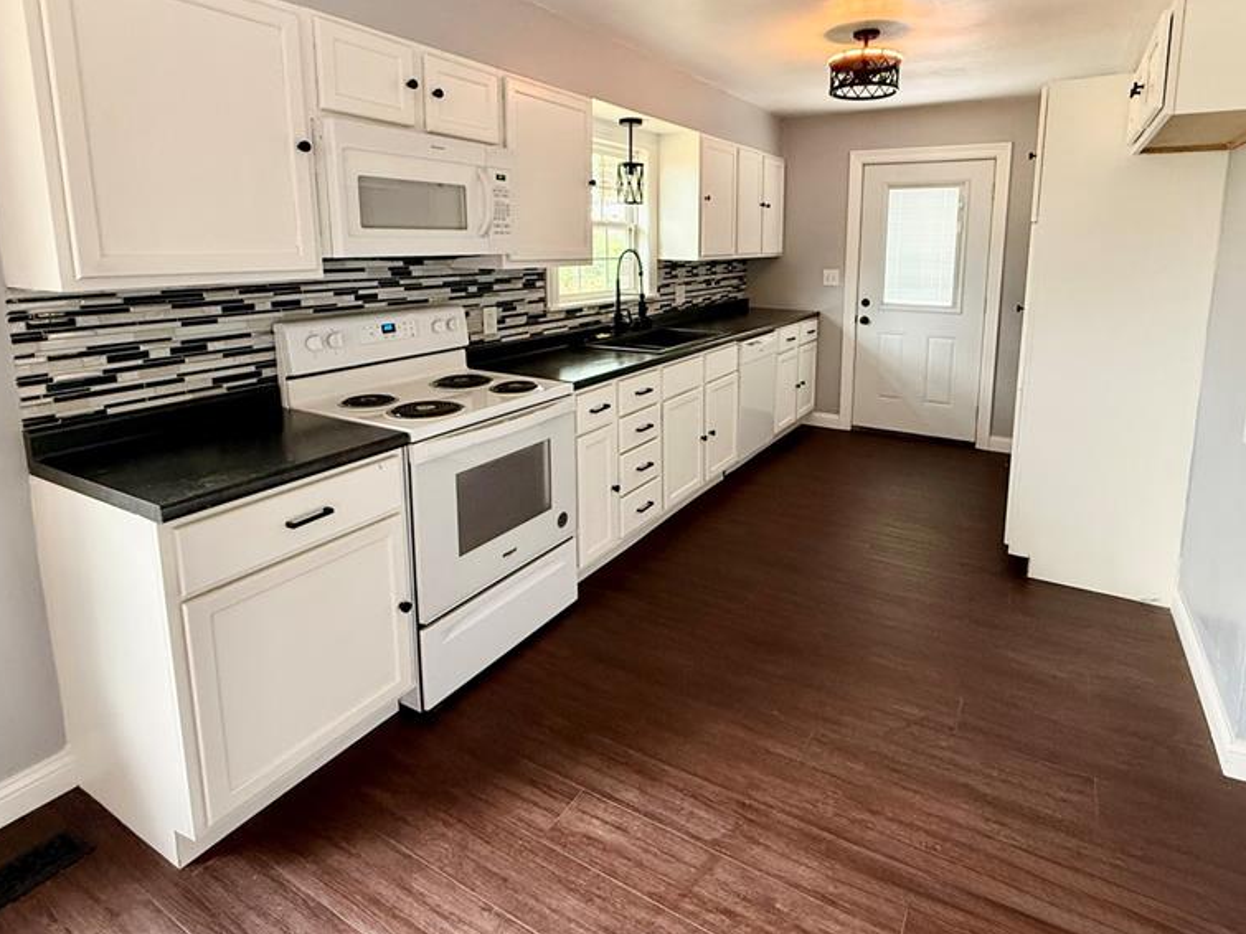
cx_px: 691
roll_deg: +0.1
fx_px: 684
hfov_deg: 84.4
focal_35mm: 19
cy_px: 340
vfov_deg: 67.4
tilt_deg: -7.3
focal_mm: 2.22
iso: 320
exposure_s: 1/60
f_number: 2.2
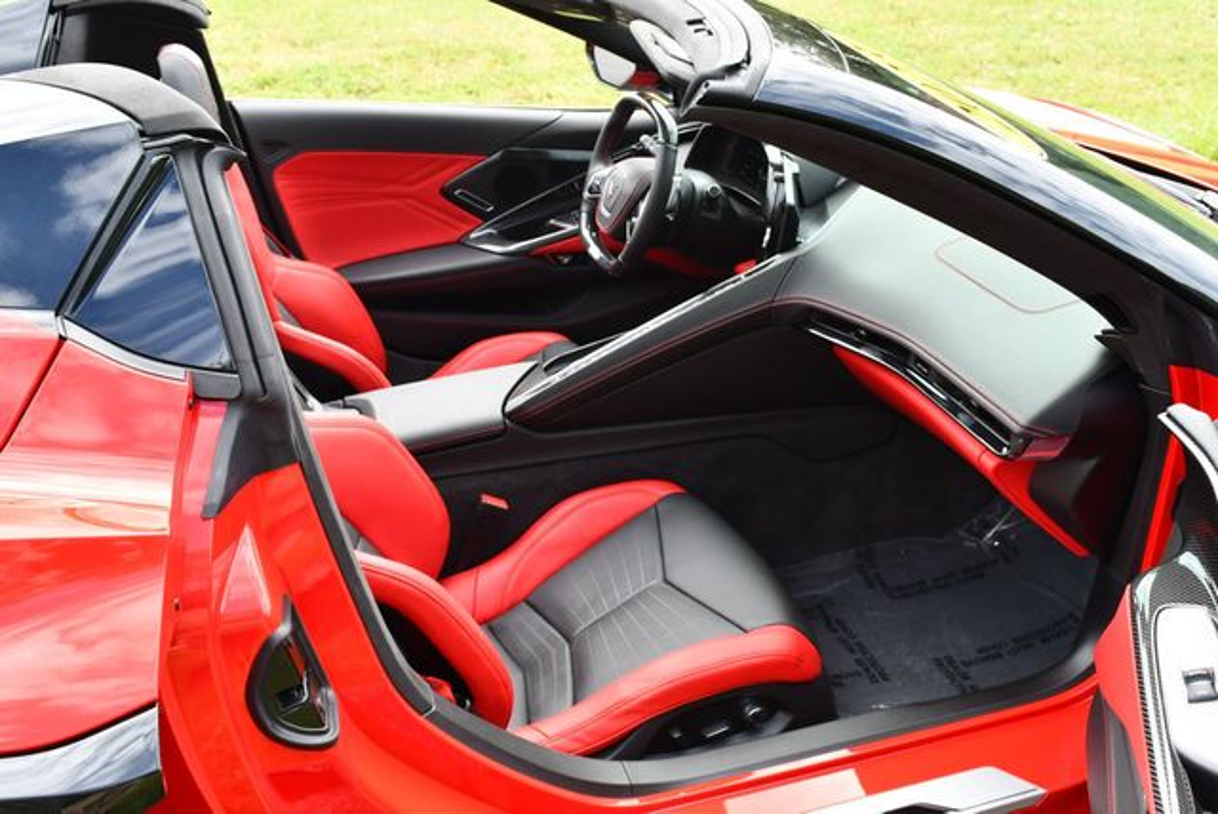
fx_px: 1219
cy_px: 407
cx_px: 609
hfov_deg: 53.1
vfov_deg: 36.9
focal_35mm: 36
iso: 400
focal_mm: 18
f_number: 5.6
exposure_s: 1/250
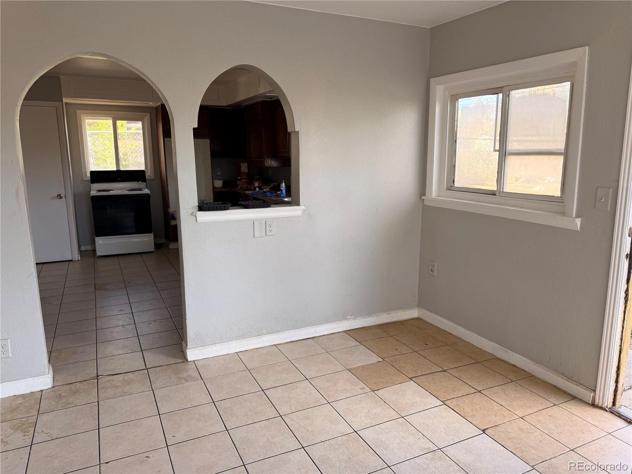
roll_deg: +0.1
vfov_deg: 56.8
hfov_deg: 71.6
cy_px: 237
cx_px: 316
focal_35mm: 24
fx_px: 438
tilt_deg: -10.0
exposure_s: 1/219
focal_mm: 6.76
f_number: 1.78
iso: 100
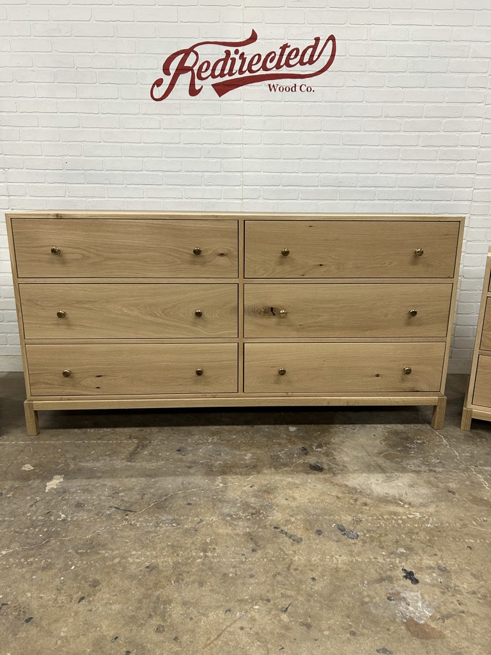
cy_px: 328
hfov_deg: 53.1
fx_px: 492
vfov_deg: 67.3
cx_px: 246
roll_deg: -0.8
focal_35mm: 26
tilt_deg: -15.8
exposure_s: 1/60
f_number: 1.5
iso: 100
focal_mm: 5.7
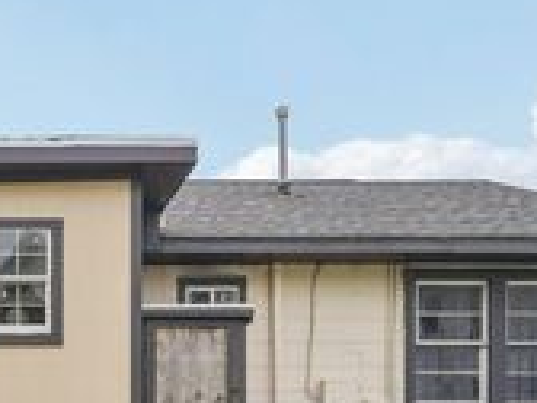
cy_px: 398
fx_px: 621
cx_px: 45
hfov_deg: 42.5
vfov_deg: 33.1
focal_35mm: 40
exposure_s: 1/1250
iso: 500
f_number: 8
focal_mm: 14
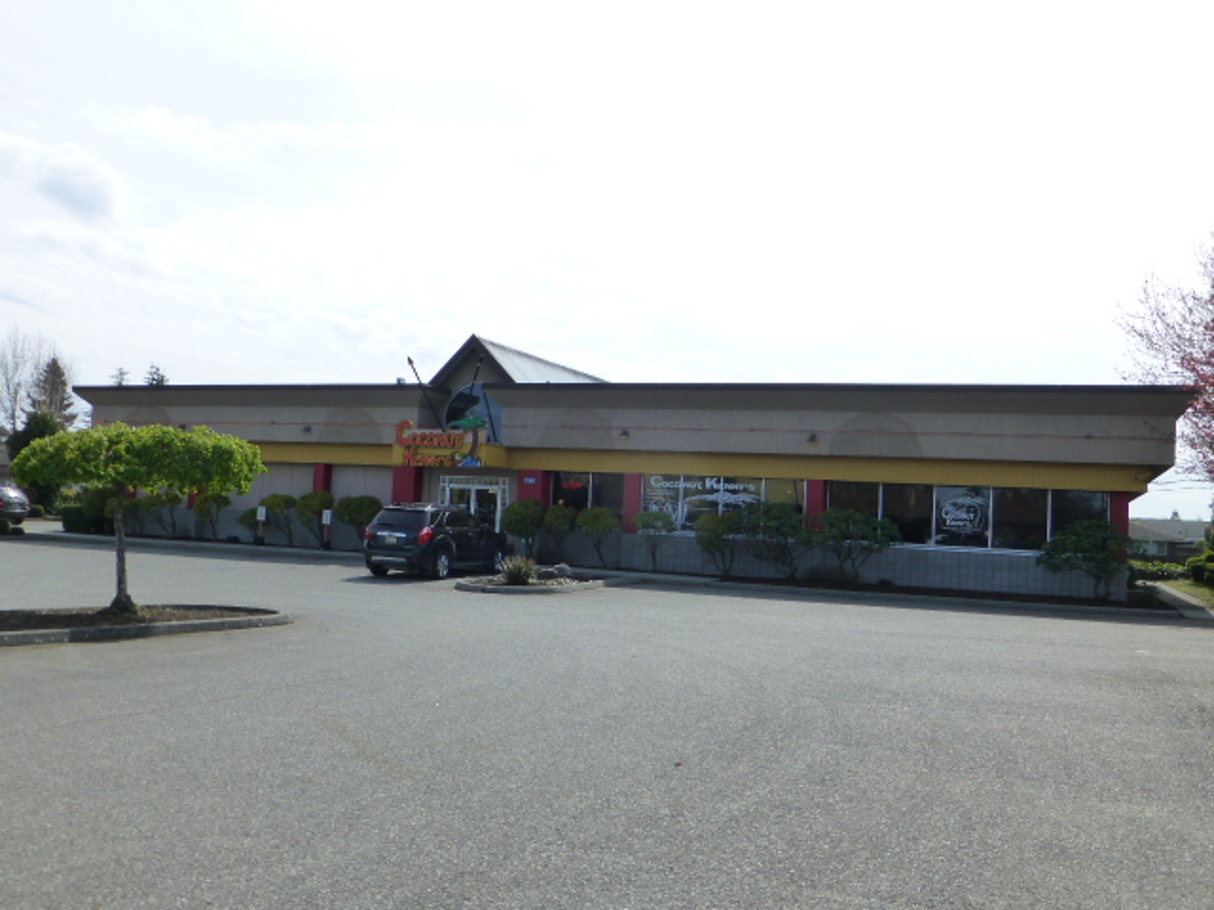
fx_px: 1052
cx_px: 607
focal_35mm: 30
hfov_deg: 60.0
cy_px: 455
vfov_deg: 46.8
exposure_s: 1/800
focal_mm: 5.4
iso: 160
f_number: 4
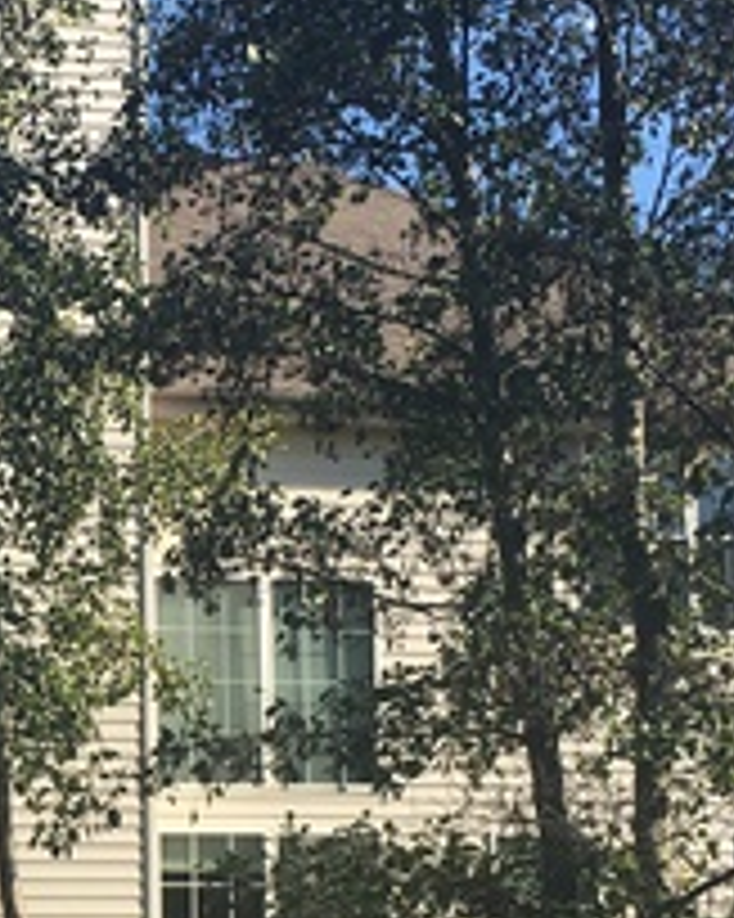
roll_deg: +0.5
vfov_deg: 21.3
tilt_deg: +7.8
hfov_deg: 16.8
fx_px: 2419
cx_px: -23
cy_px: 684
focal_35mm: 89
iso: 25
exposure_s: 1/974
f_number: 2.2
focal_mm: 4.15
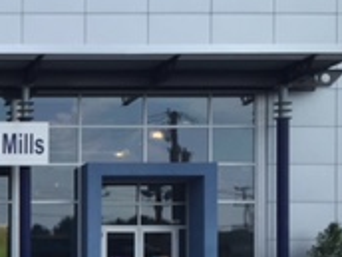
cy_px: 321
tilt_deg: +1.4
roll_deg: -0.4
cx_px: -201
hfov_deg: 16.3
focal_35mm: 108
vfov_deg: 13.3
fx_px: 1067
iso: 32
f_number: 2.2
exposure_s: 1/1883
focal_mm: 4.15
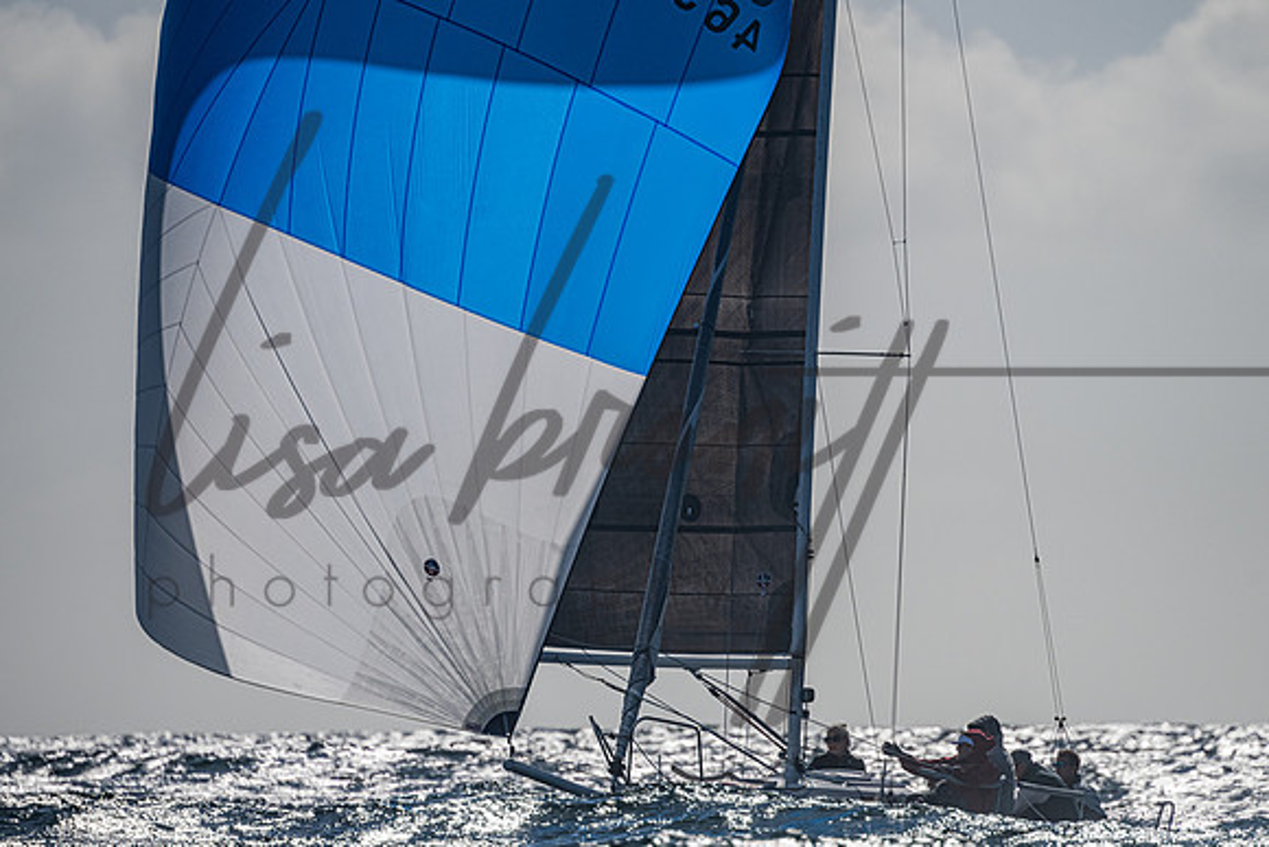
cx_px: 697
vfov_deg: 2.7
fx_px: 17887
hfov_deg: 4.1
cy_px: 316
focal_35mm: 507
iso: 320
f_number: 6.3
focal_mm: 400
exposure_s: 1/8000
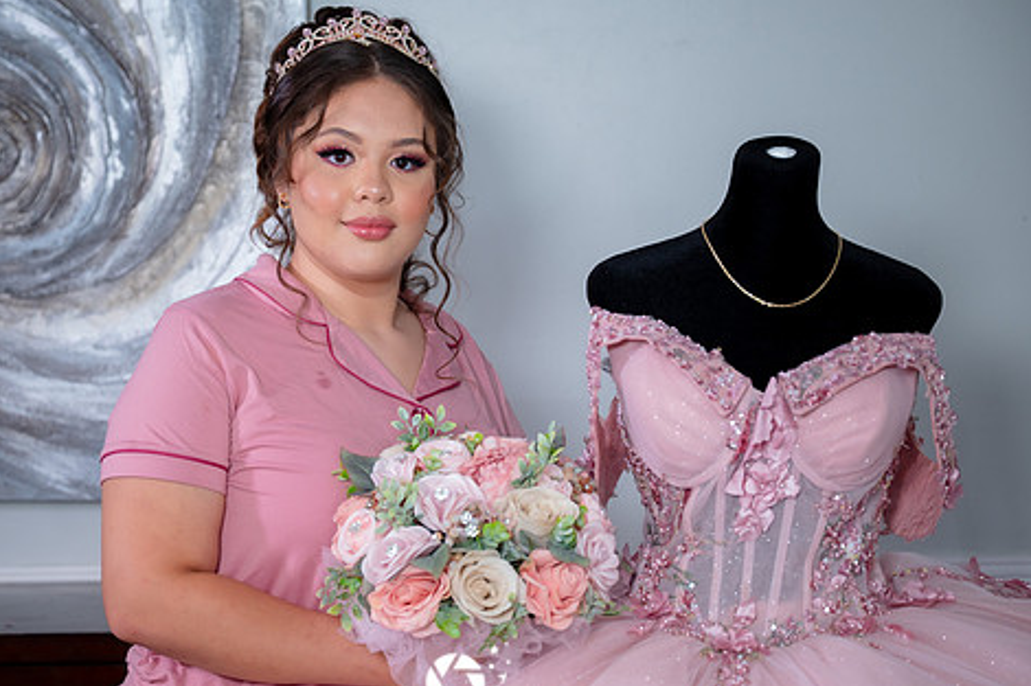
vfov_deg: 15.5
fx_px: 2519
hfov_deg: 23.1
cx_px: 446
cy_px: 396
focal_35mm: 88
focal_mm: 70
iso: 800
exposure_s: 1/60
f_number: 2.8
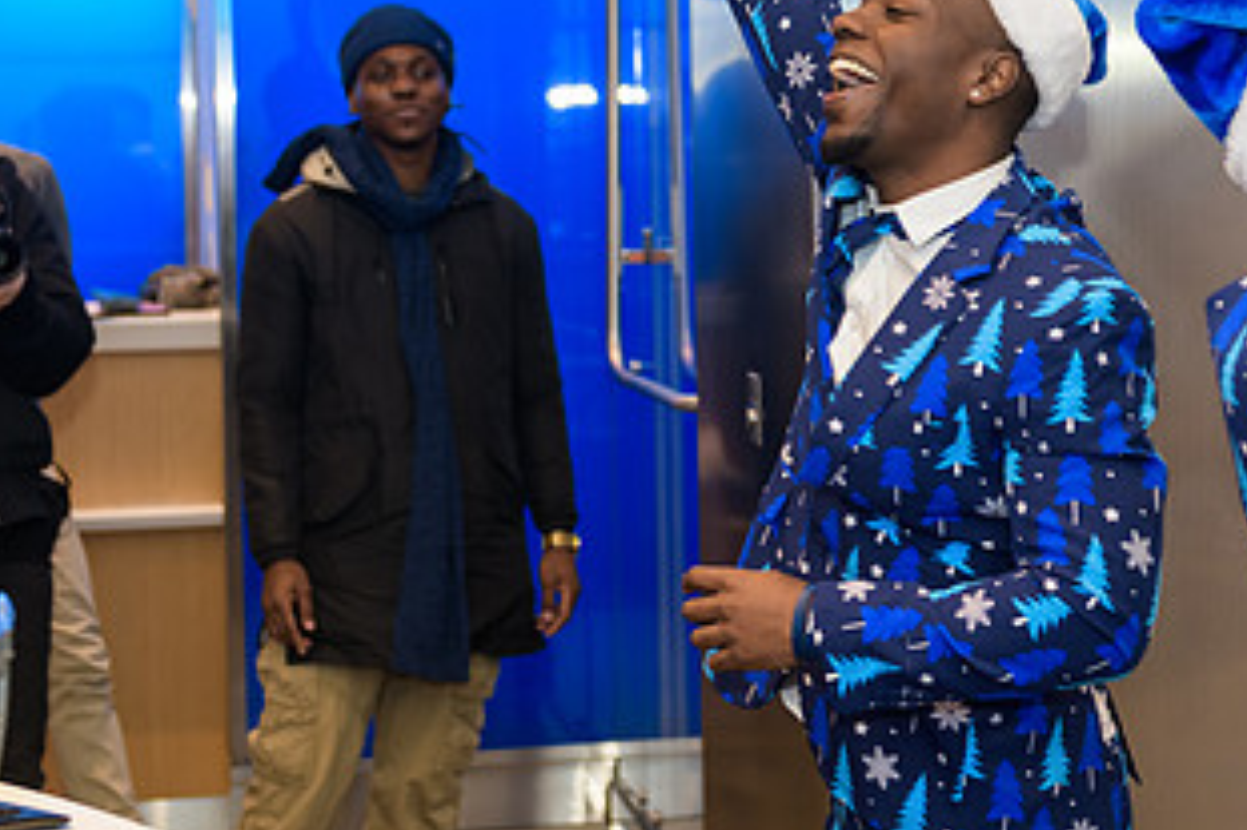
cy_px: 206
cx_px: 798
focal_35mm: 84
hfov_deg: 24.1
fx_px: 2908
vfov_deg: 16.2
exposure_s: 1/125
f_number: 3.2
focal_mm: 45
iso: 400
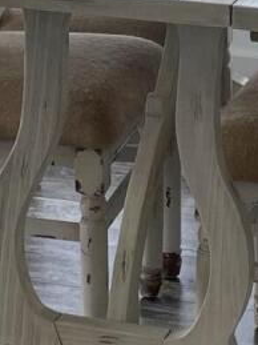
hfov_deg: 7.4
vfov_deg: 9.3
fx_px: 1999
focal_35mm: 201
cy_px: -304
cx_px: 166
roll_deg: -1.1
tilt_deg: -5.3
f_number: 1.6
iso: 32
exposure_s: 1/130
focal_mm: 4.2
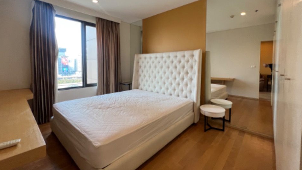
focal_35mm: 15
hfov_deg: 102.9
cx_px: 158
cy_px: 71
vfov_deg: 70.0
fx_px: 120
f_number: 1.8
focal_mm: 1.57
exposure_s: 1/100
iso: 125
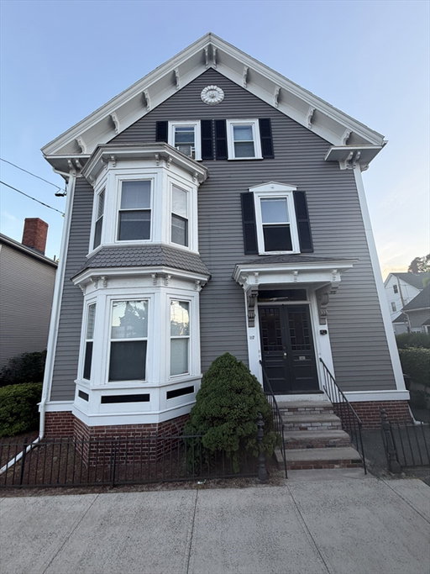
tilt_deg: +15.0
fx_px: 232
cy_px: 287
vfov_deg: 102.1
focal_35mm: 14
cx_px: 215
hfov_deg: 85.7
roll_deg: -0.1
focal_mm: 2.22
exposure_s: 1/121
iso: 50
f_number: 2.2
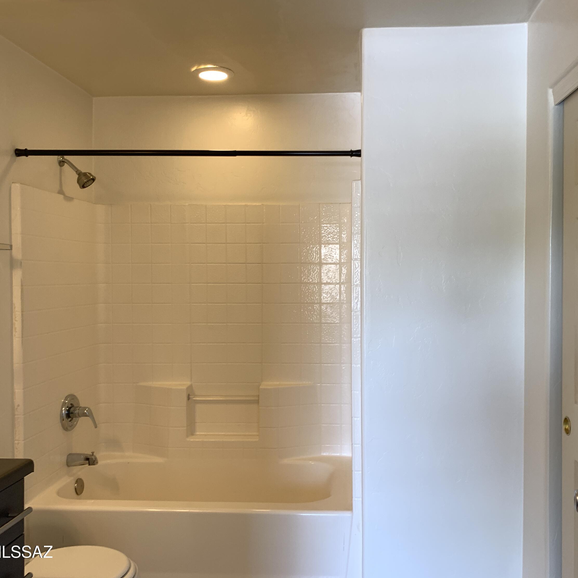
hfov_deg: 52.4
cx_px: 323
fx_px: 586
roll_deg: +0.6
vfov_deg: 52.5
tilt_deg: -0.4
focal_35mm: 31
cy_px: 286
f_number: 1.8
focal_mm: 4.25
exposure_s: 1/60
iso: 100
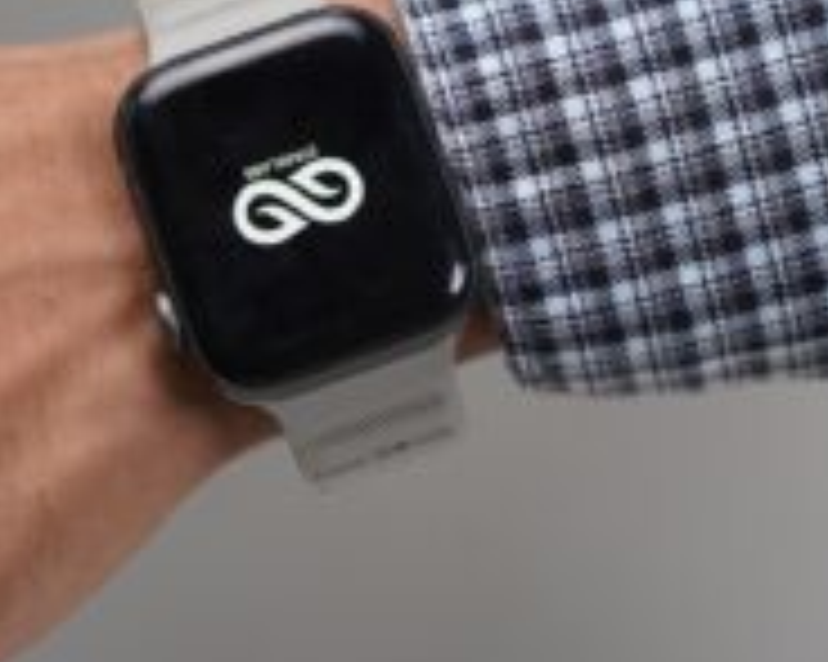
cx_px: 284
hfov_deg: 12.6
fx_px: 3747
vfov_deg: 10.1
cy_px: 214
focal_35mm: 153
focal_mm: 75
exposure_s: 1/90
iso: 640
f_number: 4
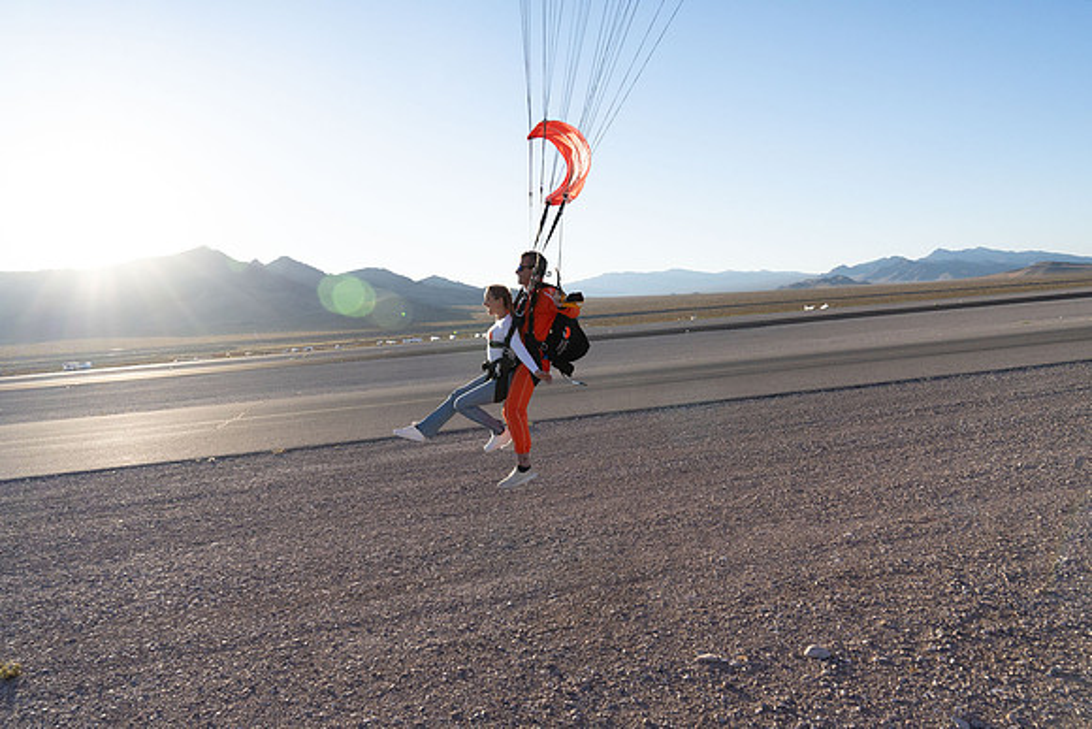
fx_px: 728
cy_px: 364
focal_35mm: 24
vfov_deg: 53.2
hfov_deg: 73.7
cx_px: 546
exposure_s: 1/2000
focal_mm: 24
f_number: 9
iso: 800
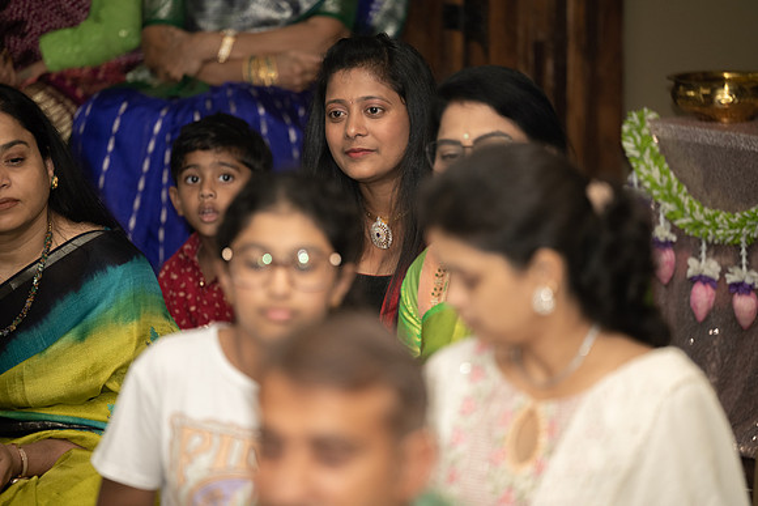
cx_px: 379
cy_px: 253
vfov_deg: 6.9
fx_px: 4212
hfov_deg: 10.3
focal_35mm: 200
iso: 500
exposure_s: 1/200
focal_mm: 200
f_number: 2.8
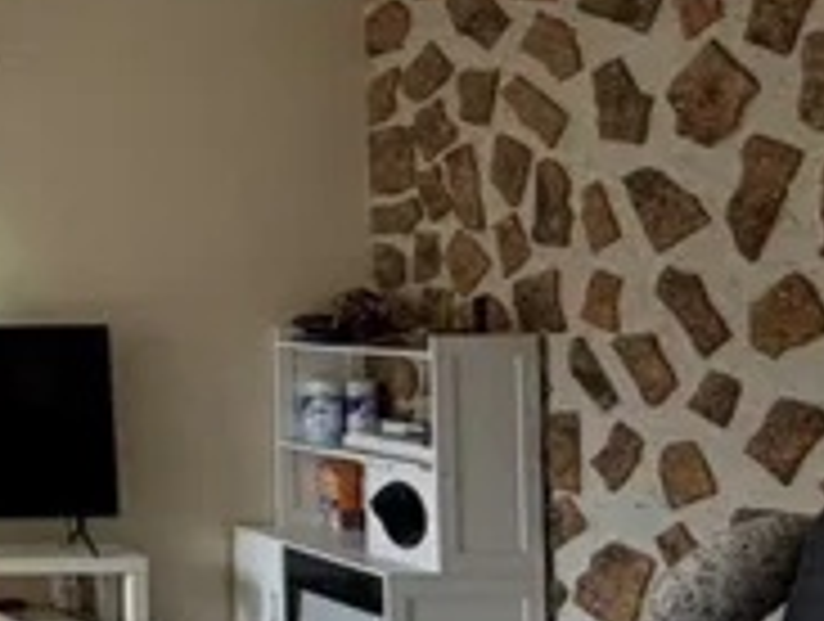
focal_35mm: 57
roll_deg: +1.0
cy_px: 256
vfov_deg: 25.7
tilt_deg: +0.5
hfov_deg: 23.3
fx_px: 1360
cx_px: -547
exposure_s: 1/120
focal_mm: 2.22
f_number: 2.2
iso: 125
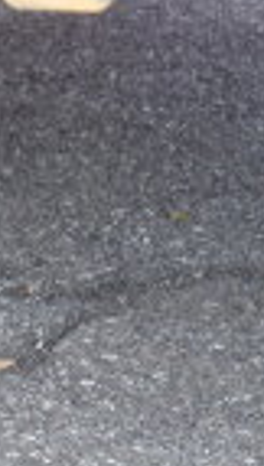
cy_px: 236
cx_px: -694
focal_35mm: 174
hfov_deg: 6.1
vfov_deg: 12.3
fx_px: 2154
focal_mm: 26
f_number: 4.2
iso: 100
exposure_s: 1/80
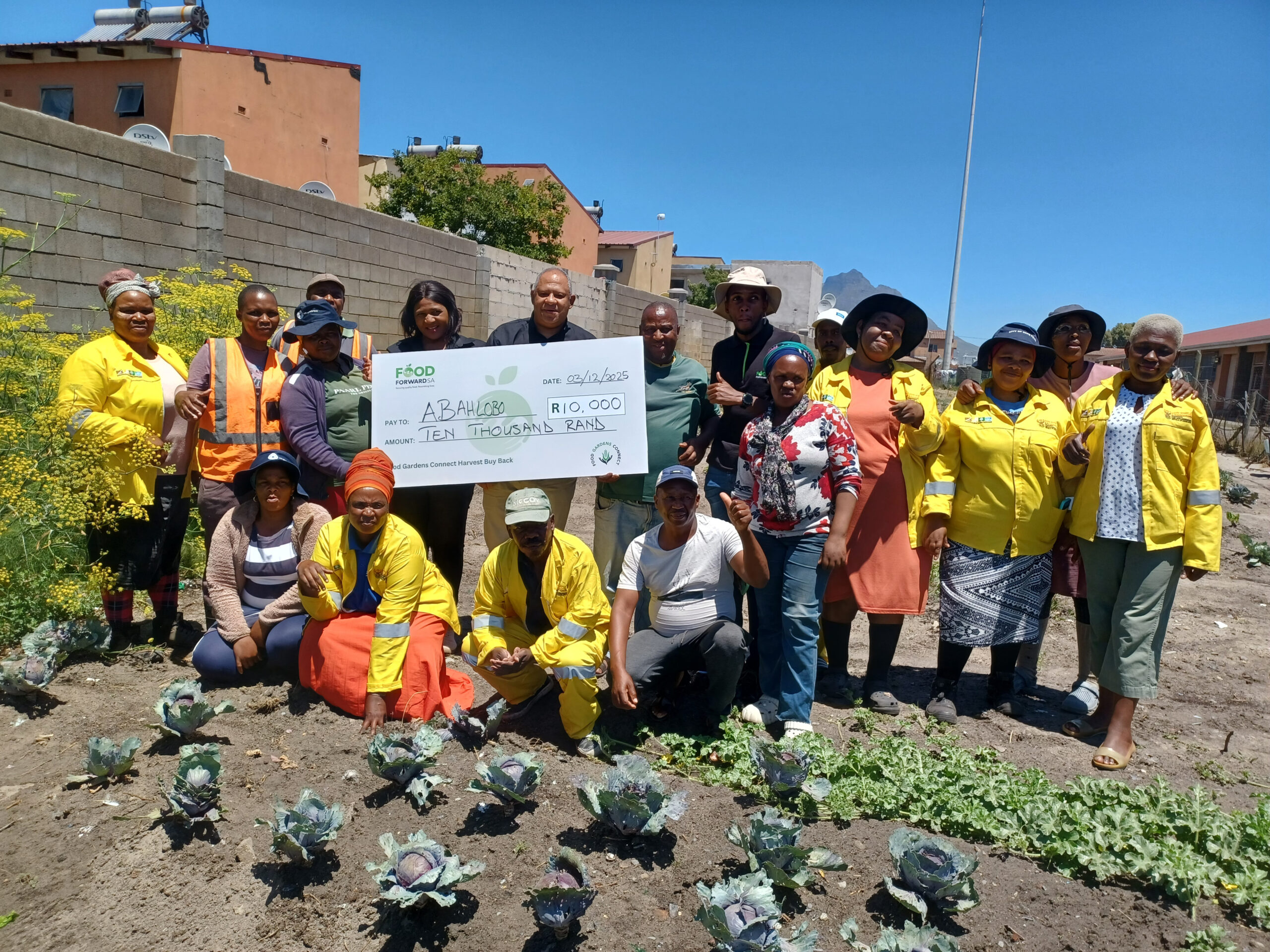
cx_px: 635
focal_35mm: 25
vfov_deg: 54.9
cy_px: 476
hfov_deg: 69.4
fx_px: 917
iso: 32
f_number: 1.8
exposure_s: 1/457
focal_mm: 4.6
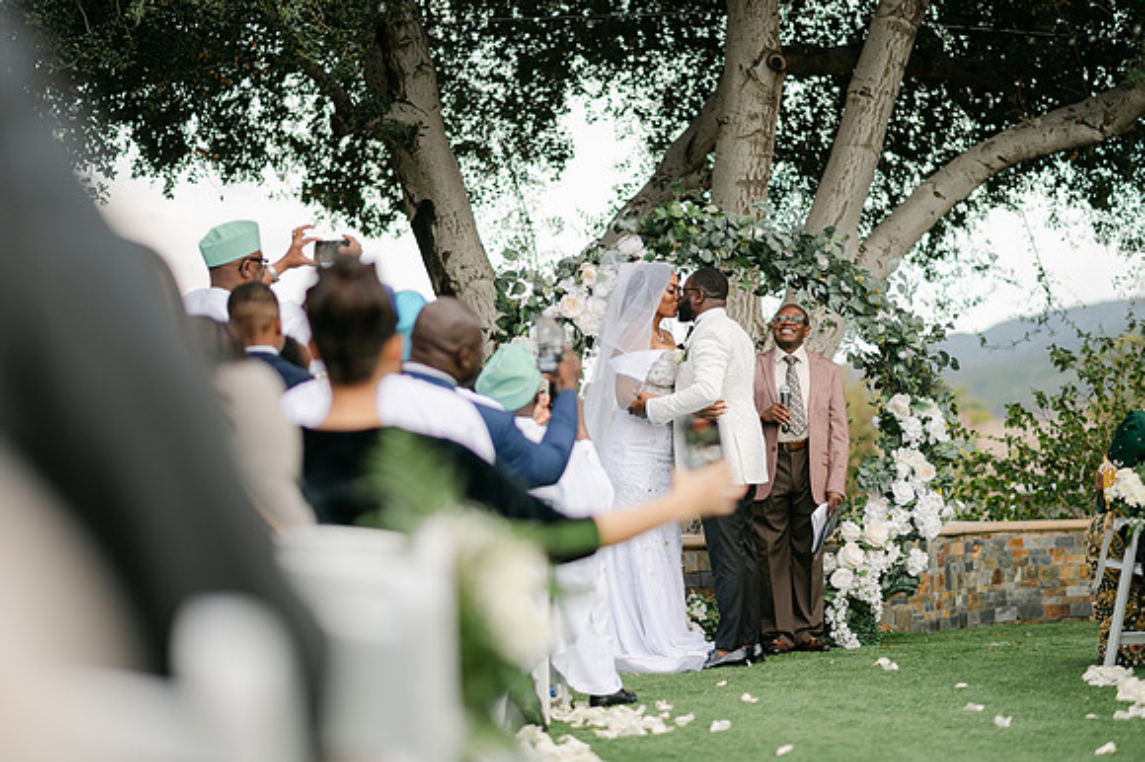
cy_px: 381
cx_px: 572
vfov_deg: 16.1
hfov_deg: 23.9
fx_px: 2702
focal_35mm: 85
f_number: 2
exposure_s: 1/2000
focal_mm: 85
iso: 100
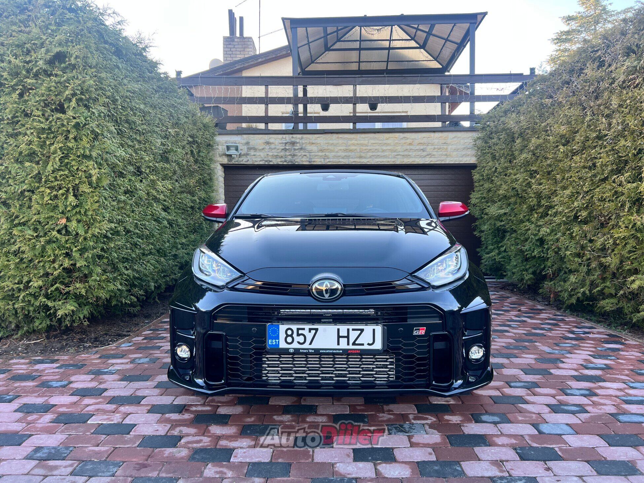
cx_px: 322
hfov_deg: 67.3
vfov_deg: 53.1
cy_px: 242
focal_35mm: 26
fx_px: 484
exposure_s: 1/283
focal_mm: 5.7
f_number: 1.5
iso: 40
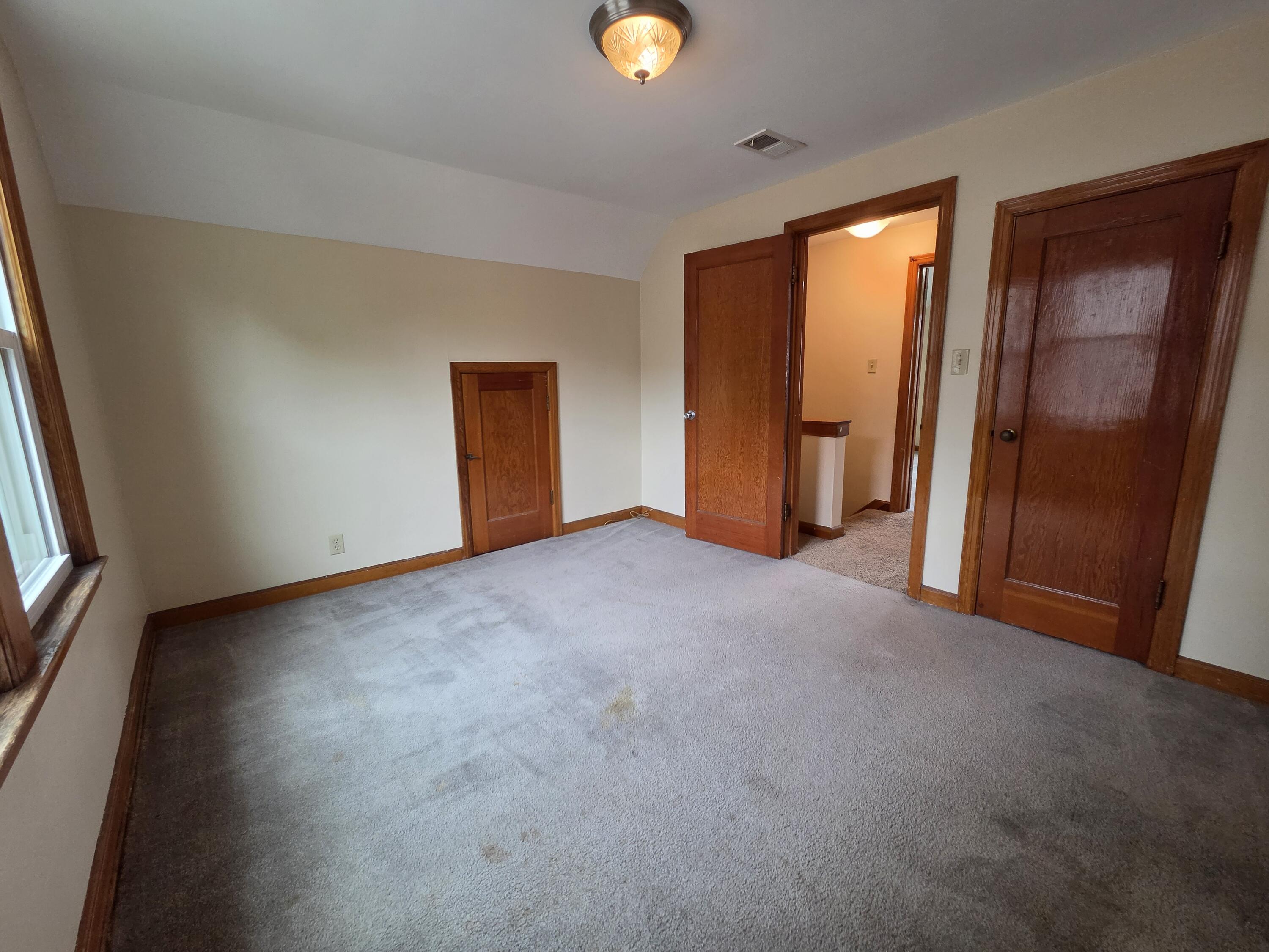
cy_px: 476
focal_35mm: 13
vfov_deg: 89.9
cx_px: 634
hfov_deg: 106.2
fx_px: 477
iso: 320
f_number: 2.2
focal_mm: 2.2
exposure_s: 1/120
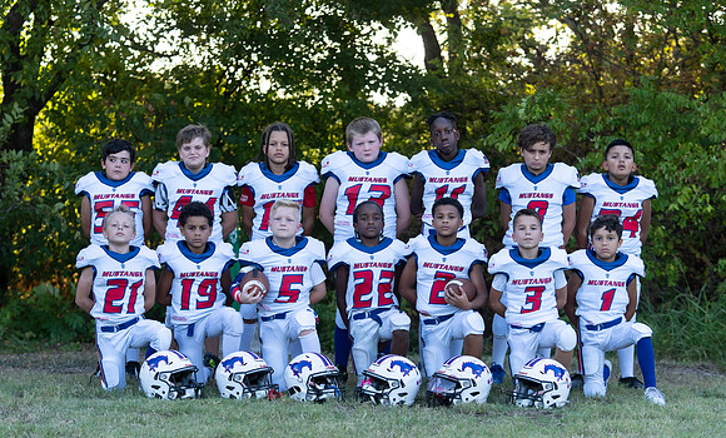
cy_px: 257
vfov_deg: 12.1
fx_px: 2064
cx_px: 349
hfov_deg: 20.0
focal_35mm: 105
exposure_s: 1/320
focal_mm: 78
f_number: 3.5
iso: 250
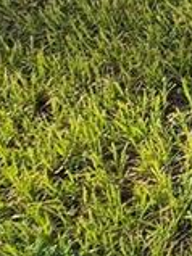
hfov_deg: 9.1
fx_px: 726
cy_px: -272
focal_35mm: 98
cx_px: 692
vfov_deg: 15.5
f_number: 2.2
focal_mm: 2.2
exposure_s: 1/694
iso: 50
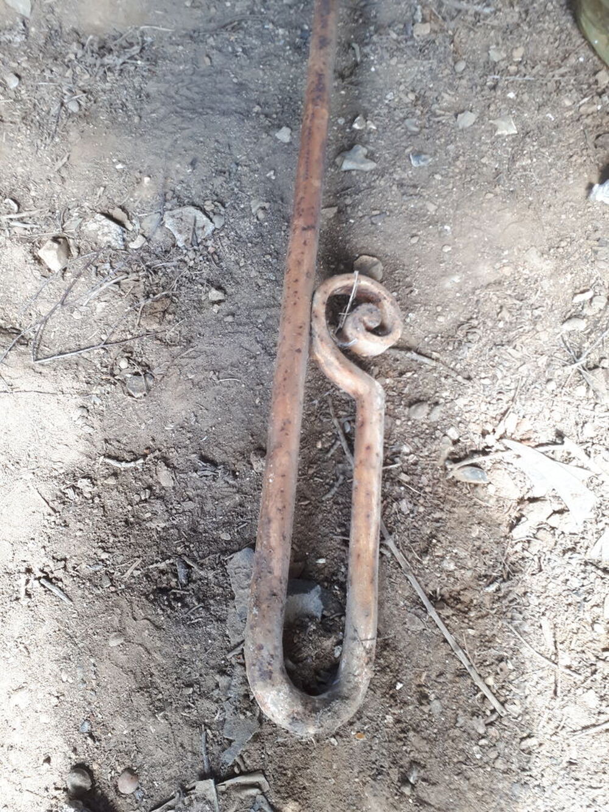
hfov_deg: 51.4
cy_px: 406
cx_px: 304
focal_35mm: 27
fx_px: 633
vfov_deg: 65.3
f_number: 1.9
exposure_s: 1/50
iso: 50
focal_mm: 3.6
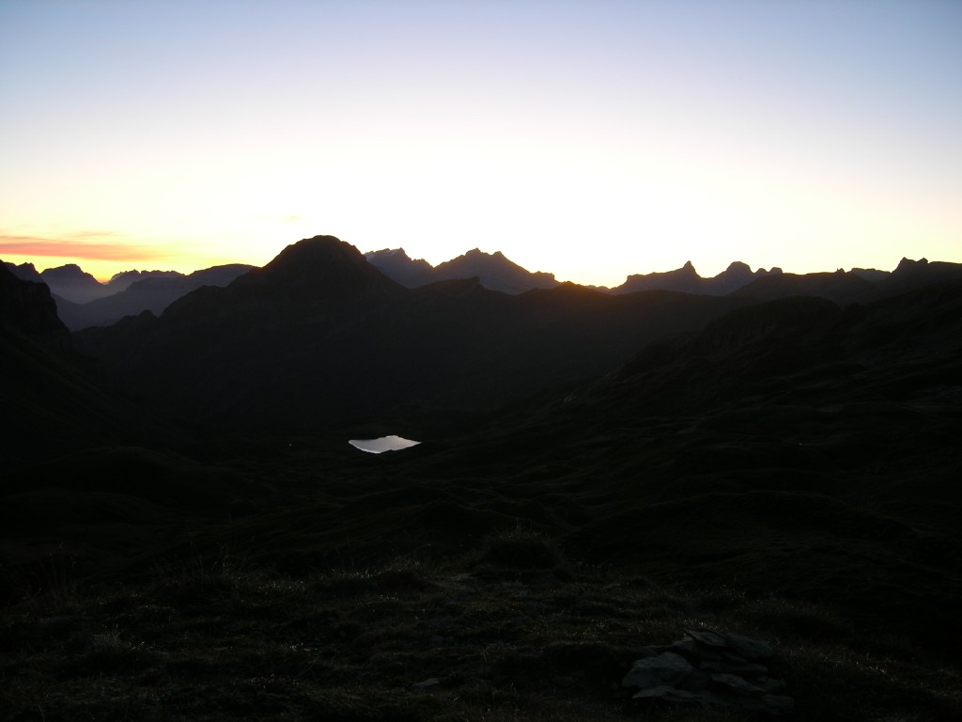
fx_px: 973
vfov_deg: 40.7
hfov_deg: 52.6
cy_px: 361
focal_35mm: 35
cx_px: 481
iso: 50
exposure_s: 1/4.1
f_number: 2.8
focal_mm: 8.9
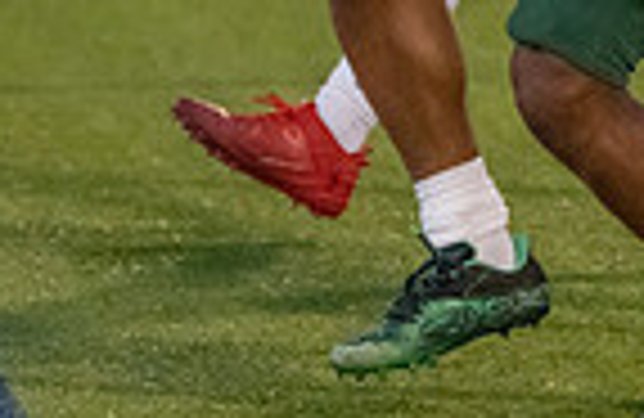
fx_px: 18943
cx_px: 927
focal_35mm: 1067
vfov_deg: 1.3
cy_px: -309
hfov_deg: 1.9
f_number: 5.6
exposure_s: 1/1250
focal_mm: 224
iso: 12800
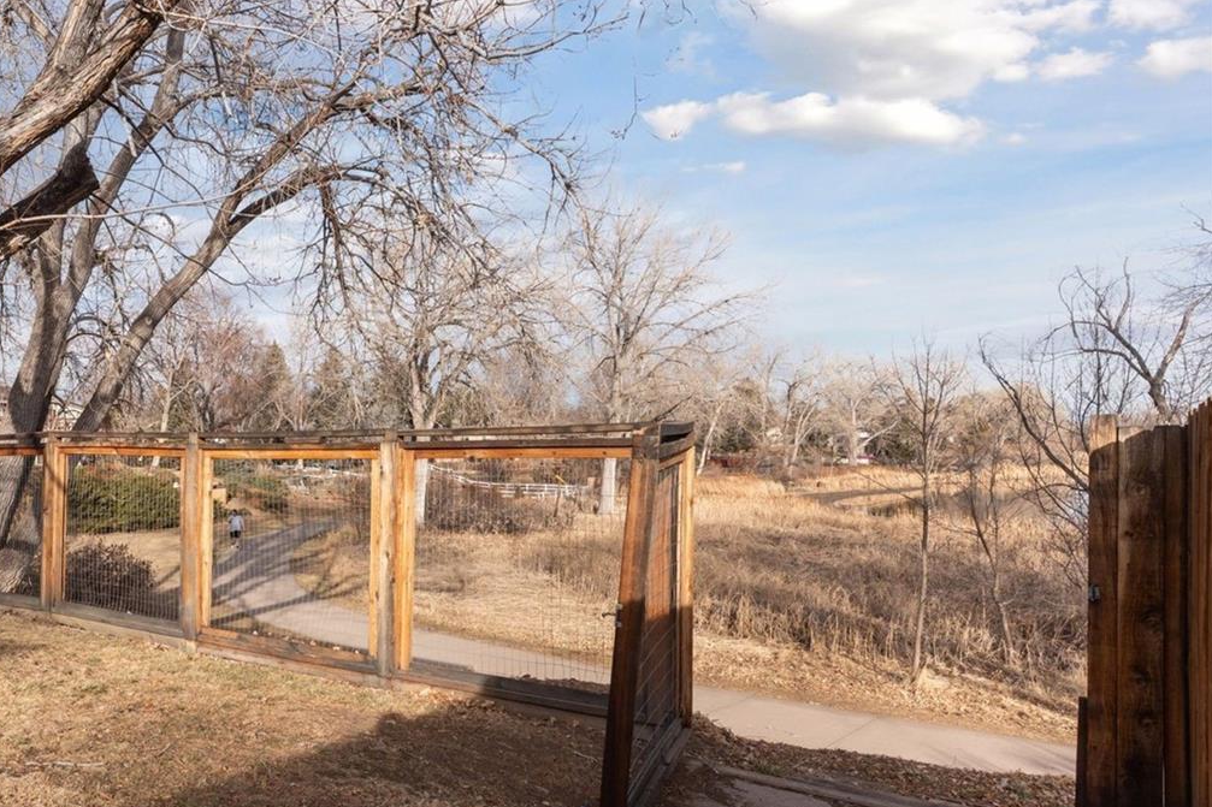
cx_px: 255
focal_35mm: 27
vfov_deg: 47.6
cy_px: 485
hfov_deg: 62.2
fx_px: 909
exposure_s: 1/500
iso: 400
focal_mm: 17
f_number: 9
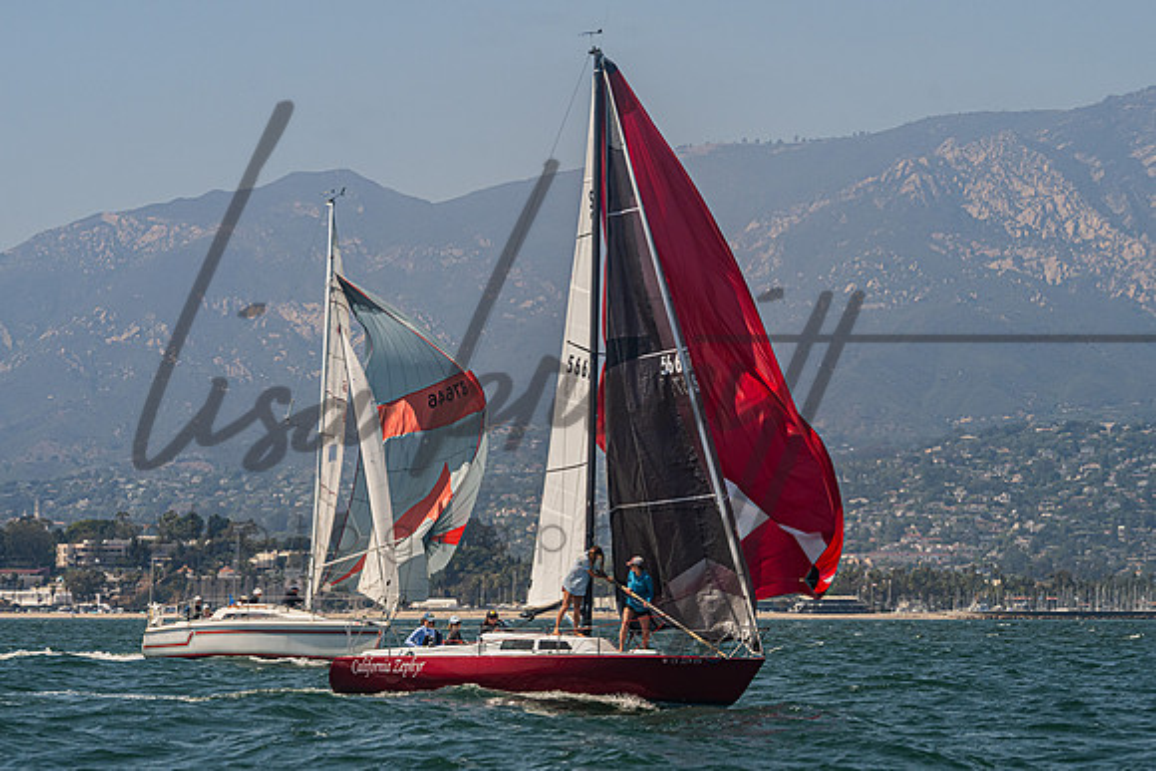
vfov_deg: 8.2
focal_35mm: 167
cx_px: 585
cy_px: 409
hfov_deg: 12.3
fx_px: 5348
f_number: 8
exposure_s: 1/2000
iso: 400
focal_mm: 125
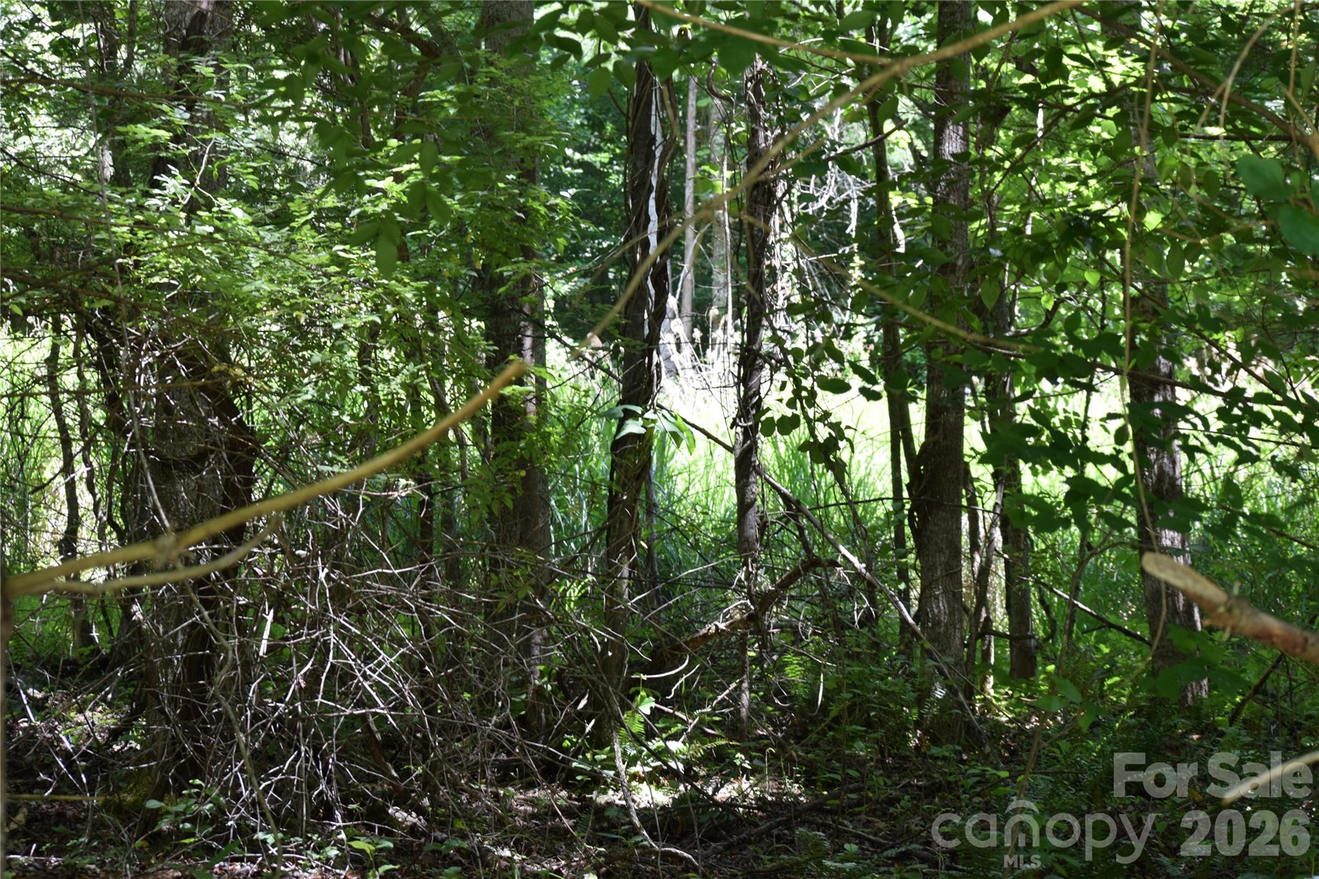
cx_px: 660
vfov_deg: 16.6
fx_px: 3022
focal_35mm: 82
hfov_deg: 24.6
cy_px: 440
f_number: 5.6
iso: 400
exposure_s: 1/125
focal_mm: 55
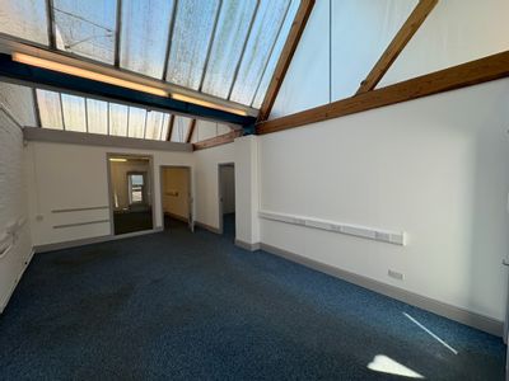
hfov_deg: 102.1
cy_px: 190
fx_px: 206
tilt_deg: -2.6
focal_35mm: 14
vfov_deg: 85.7
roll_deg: +1.4
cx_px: 254
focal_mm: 2.22
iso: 50
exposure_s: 1/105
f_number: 2.2
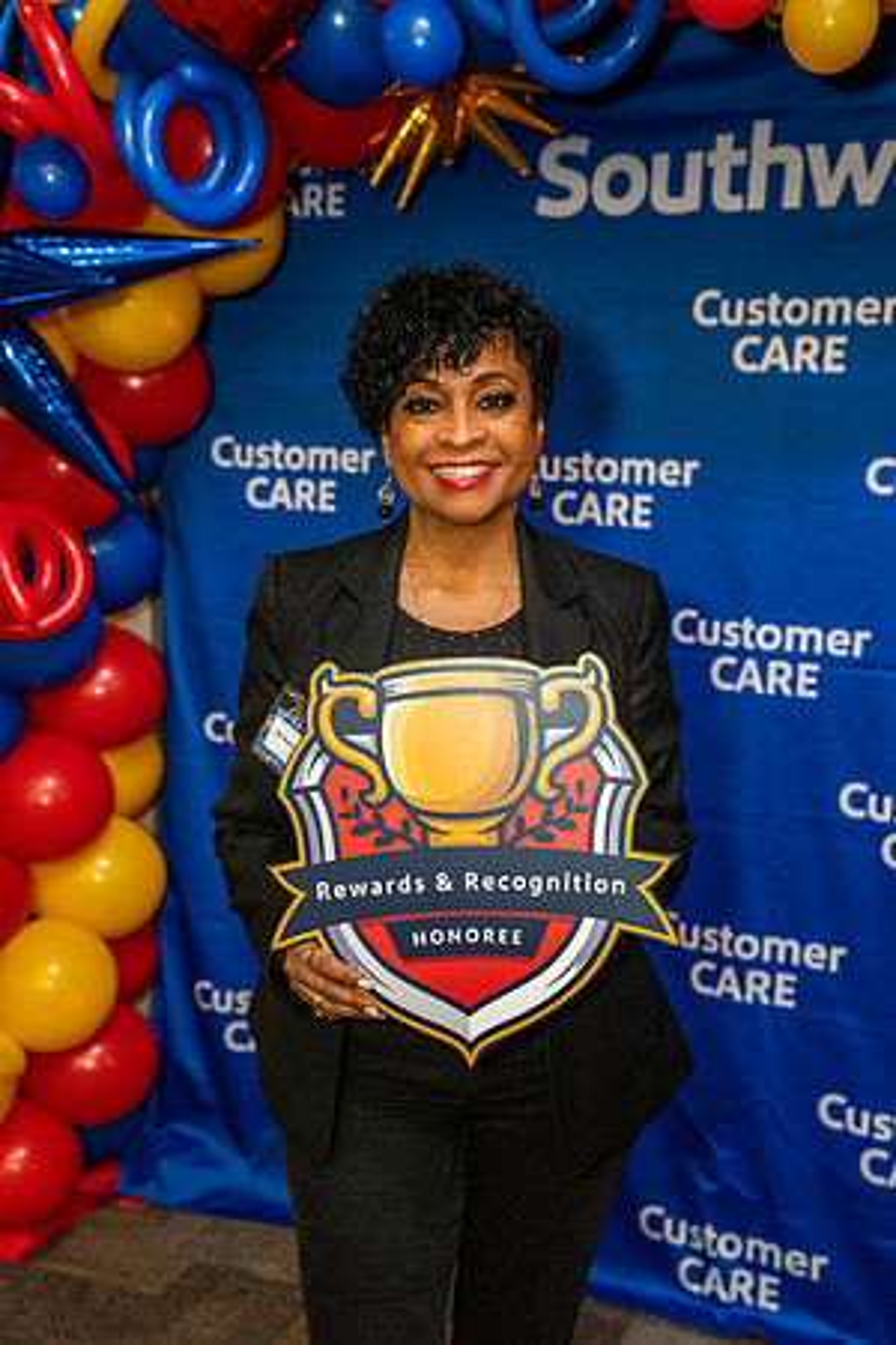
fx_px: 1792
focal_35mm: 48
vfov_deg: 41.1
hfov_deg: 28.1
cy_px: 672
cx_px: 448
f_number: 4
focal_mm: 48
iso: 1250
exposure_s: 1/160
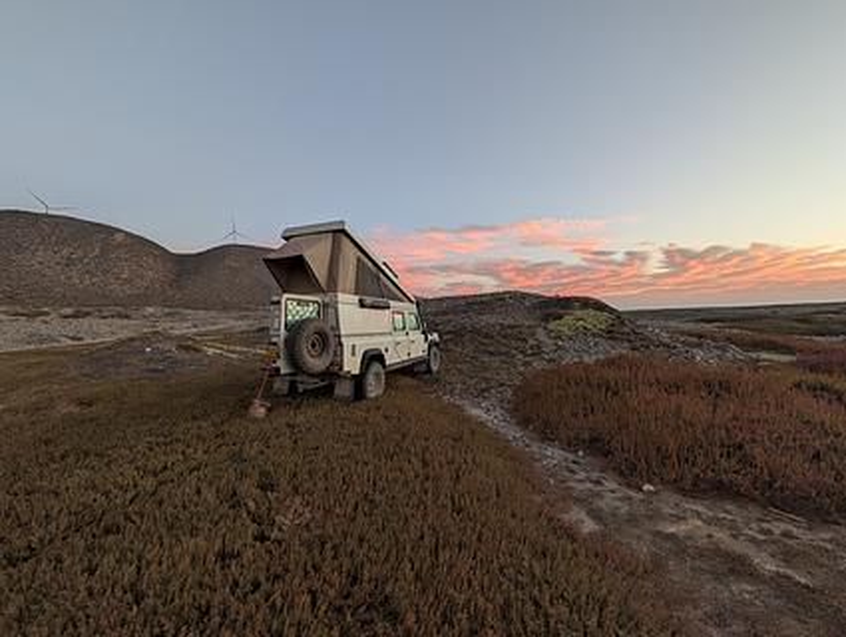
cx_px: 423
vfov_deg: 94.6
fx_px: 294
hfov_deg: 110.5
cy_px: 318
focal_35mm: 12
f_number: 1.7
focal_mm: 2.02
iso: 65
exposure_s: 1/127
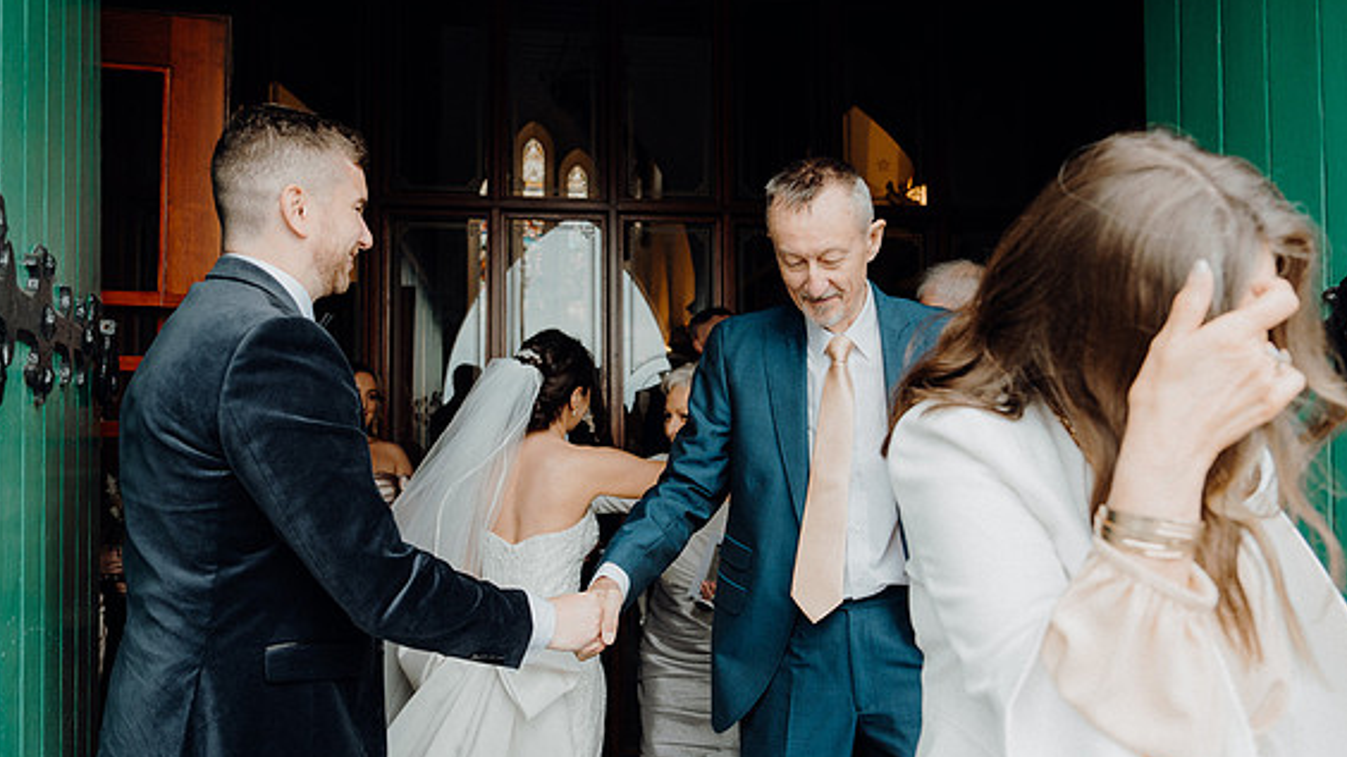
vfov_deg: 41.5
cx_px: 662
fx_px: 1000
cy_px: 390
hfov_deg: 67.9
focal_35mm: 28
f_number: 3.5
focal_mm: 26
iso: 250
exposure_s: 1/200
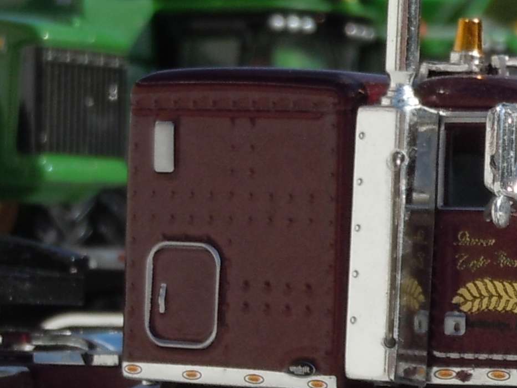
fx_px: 3302
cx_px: 889
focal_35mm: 221
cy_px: 395
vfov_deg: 6.7
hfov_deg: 8.6
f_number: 5
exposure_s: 1/640
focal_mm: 11.2
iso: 100
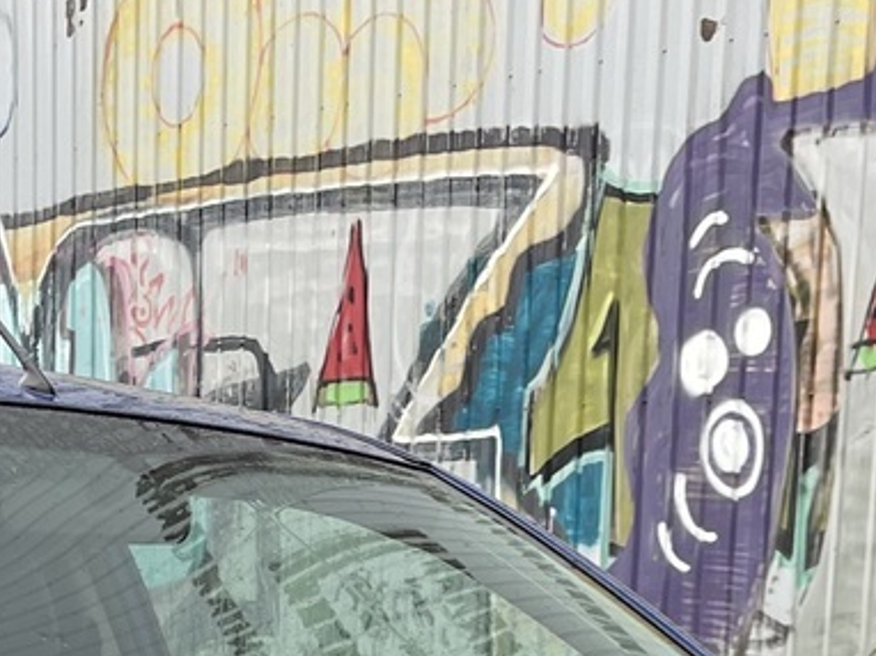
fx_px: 2757
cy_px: 1200
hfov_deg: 18.1
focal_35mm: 109
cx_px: 394
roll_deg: -1.8
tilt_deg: -12.2
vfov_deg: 12.4
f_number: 1.6
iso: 32
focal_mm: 4.2
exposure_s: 1/313
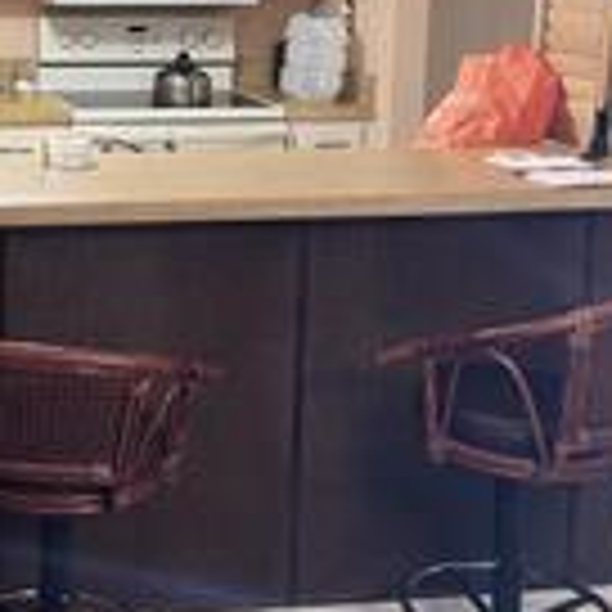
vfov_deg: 22.6
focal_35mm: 75
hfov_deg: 22.0
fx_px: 1500
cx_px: -27
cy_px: 81
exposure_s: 1/60
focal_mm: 6.76
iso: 400
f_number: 1.78
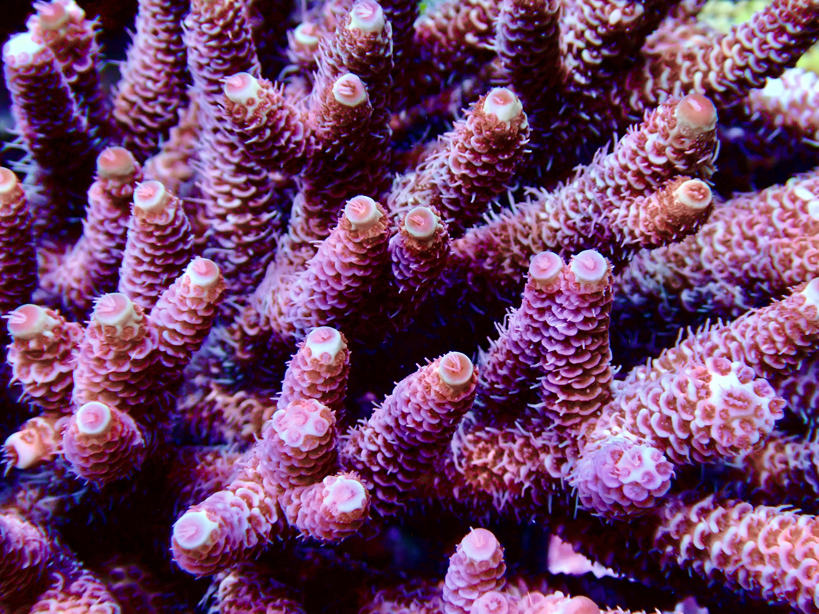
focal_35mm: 58
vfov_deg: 25.2
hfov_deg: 33.2
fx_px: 1372
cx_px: 410
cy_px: 307
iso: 320
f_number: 5
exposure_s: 1/125
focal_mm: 10.35
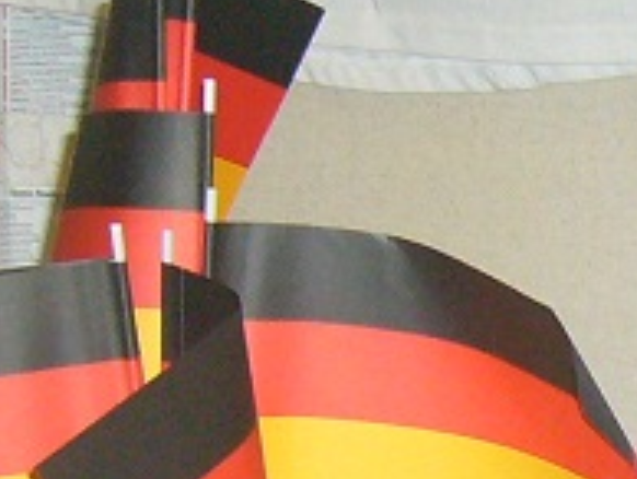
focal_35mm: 202
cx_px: 942
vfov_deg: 7.3
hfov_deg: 9.5
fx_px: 3722
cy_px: 712
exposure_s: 1/30
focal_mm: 6
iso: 200
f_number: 2.9
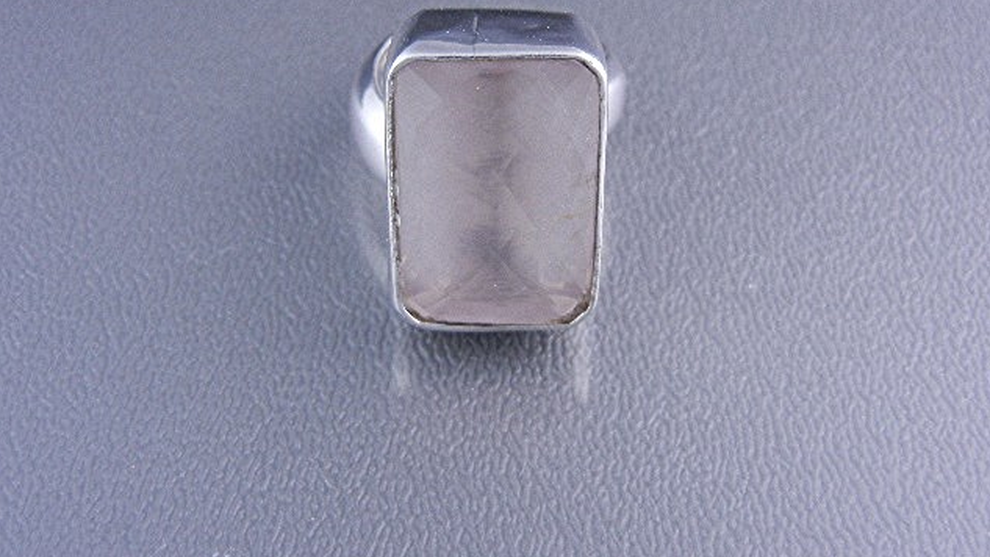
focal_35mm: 65
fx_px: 1706
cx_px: 499
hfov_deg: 32.4
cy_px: 194
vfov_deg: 18.5
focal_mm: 10.6
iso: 400
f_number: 4
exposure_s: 1/27.2
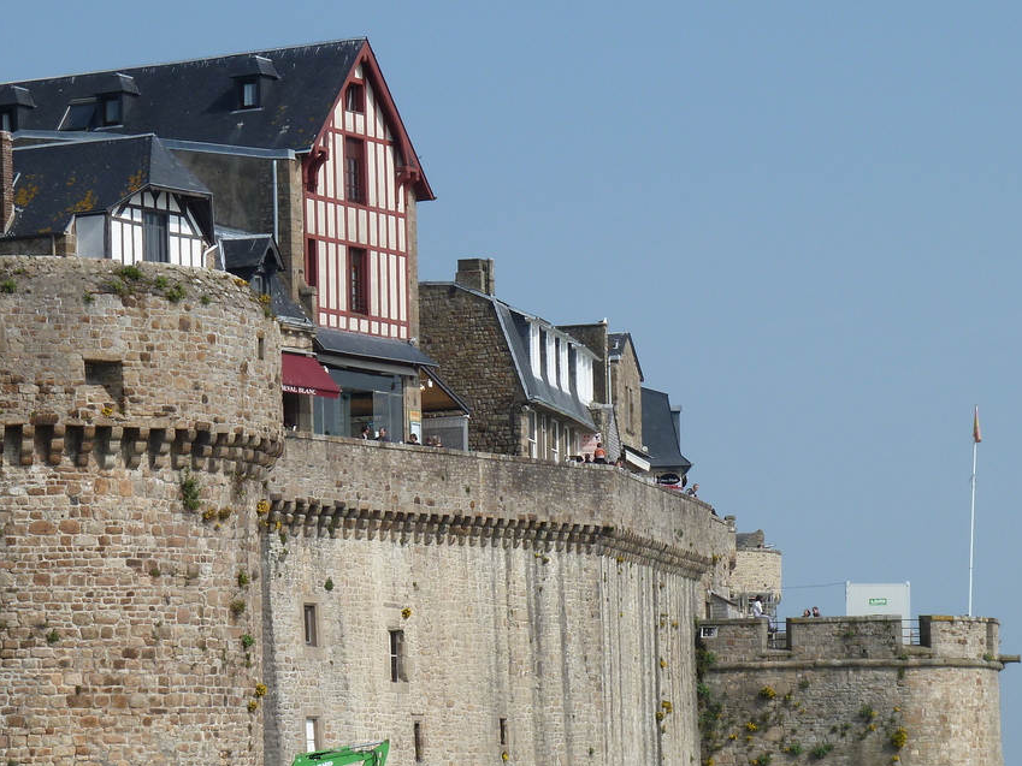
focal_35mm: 147
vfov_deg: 10.1
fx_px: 4341
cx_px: 468
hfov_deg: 13.4
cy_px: 483
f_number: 5.6
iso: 80
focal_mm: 17
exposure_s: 1/500
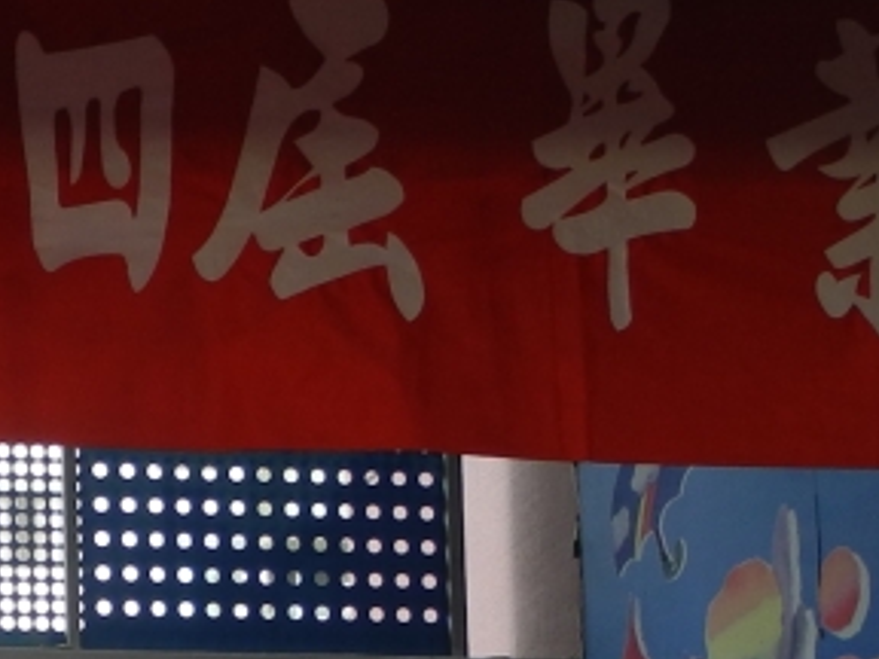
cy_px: 1297
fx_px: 3606
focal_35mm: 142
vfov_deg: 9.8
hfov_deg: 12.2
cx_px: -910
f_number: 2.8
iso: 100
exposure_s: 1/50
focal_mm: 6.8
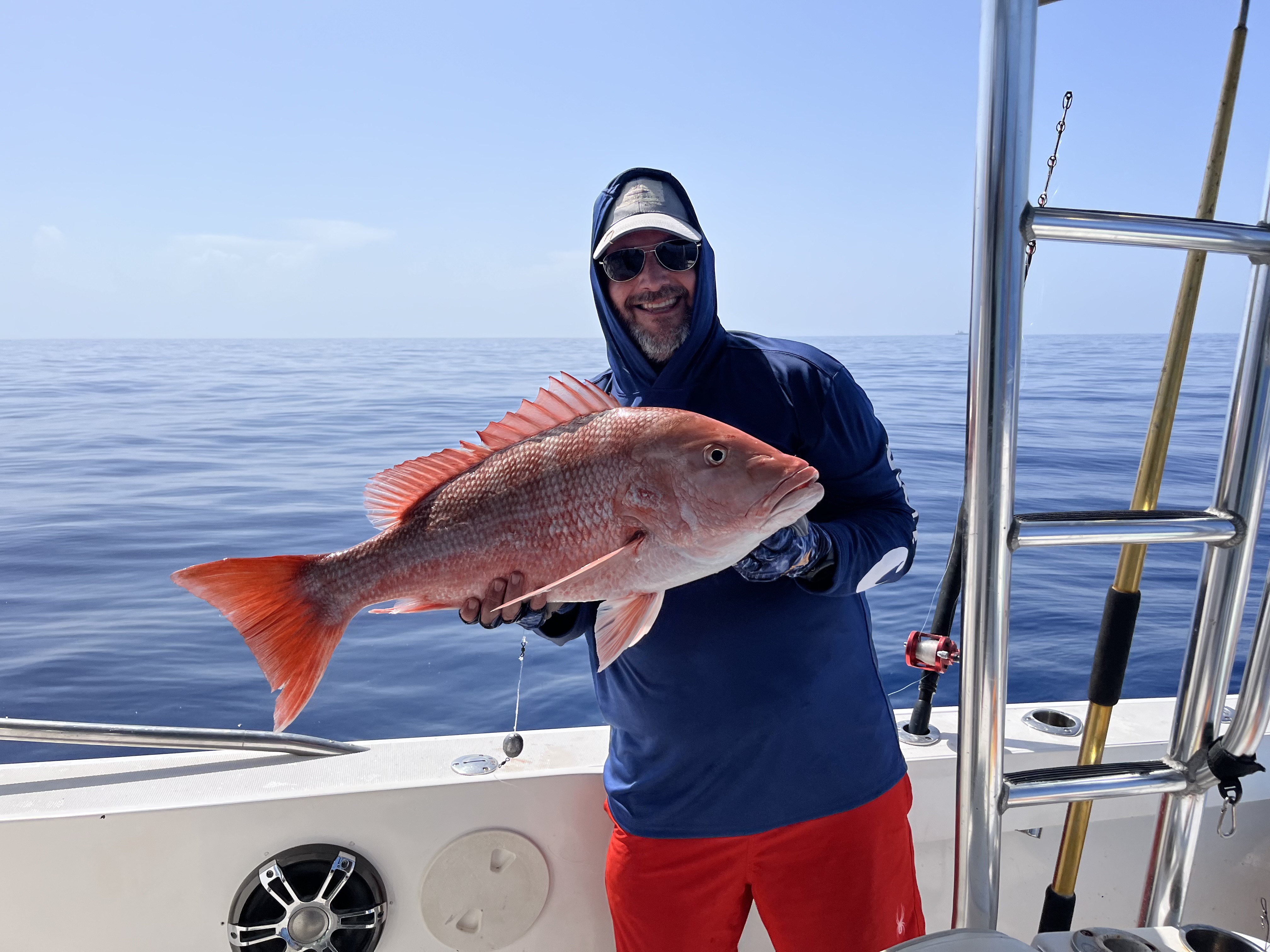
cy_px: 476
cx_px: 635
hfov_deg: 67.3
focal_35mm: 26
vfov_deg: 53.1
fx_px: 954
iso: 50
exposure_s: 1/5556
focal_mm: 5.1
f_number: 1.6
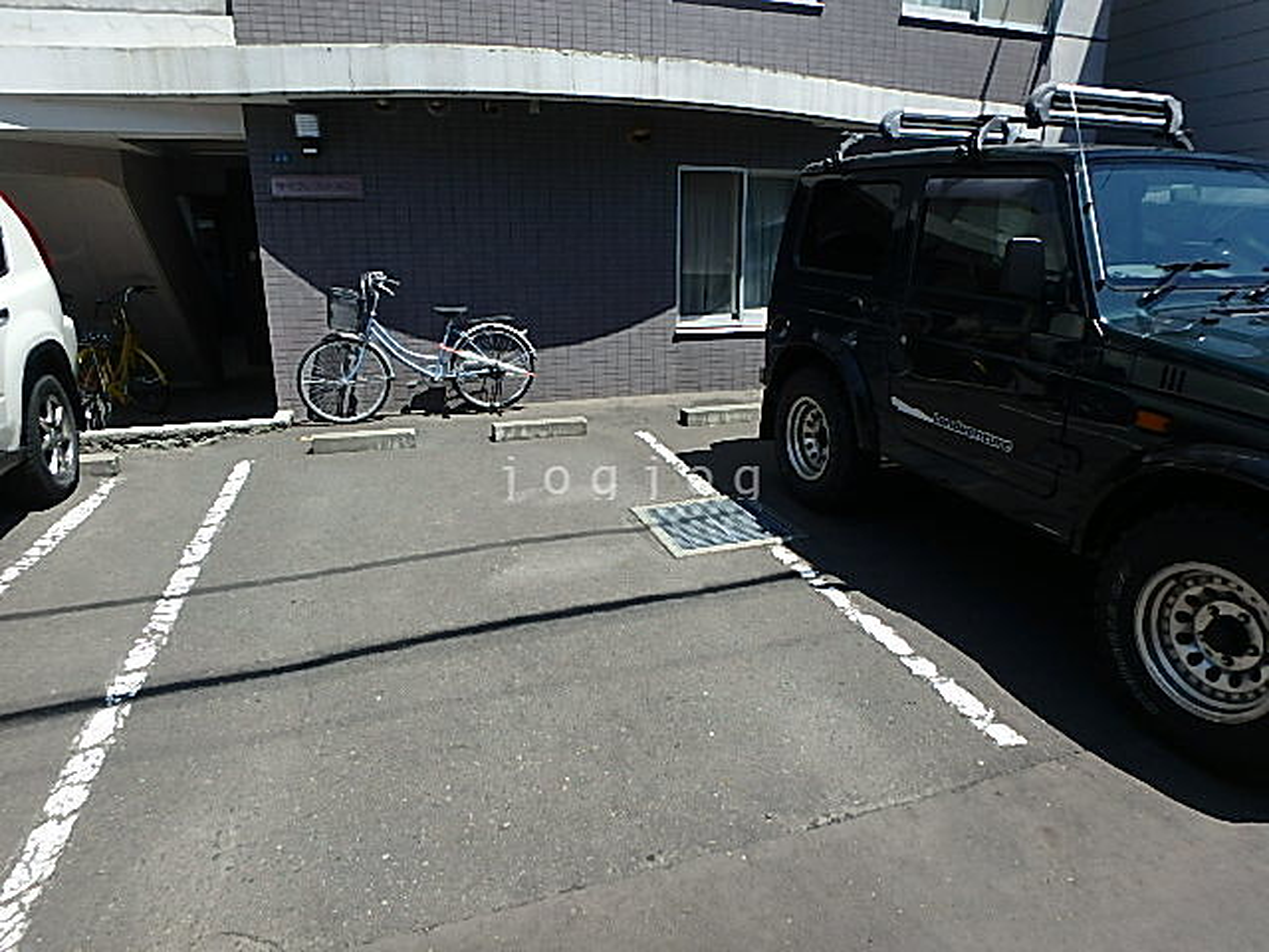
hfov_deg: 79.0
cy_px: 476
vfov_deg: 63.4
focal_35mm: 21
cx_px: 634
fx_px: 770
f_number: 3.5
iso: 125
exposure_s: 1/800
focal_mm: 3.7
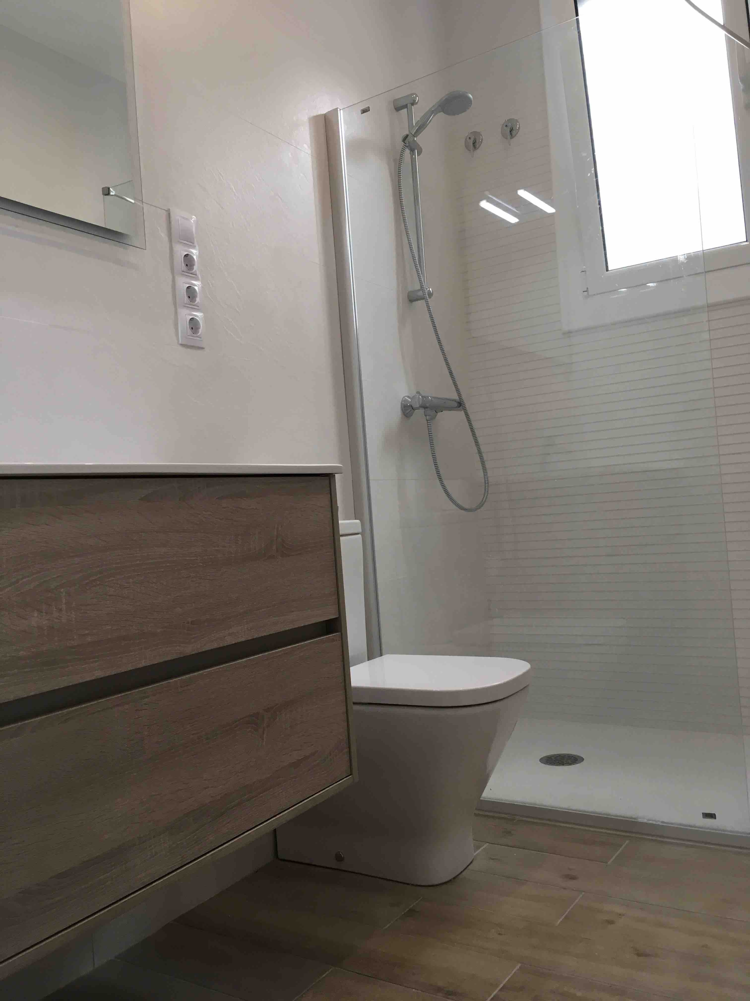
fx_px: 838
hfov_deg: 48.2
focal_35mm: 29
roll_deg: +4.2
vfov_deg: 61.7
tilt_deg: +0.5
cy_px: 500
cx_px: 375
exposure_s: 1/33
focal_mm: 4.15
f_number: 2.2
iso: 32
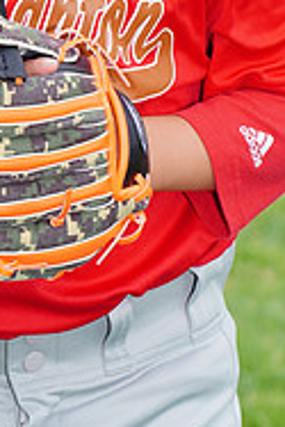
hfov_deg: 2.4
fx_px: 6851
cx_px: 60
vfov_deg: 3.6
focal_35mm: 578
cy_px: -215
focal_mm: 186
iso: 200
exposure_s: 1/250
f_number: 9
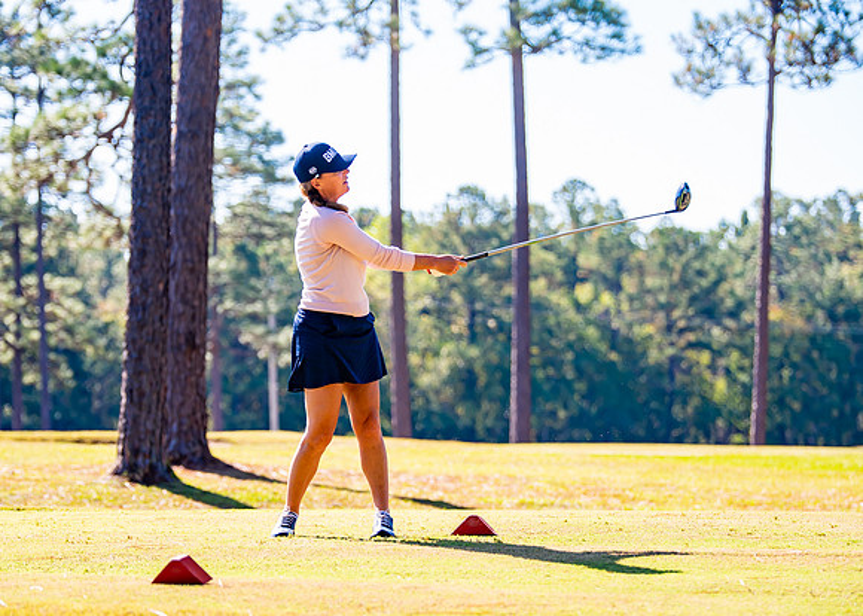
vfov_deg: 9.5
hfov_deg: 13.3
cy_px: 328
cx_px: 413
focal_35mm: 151
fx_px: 3704
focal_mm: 112
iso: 100
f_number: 2.8
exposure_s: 1/640
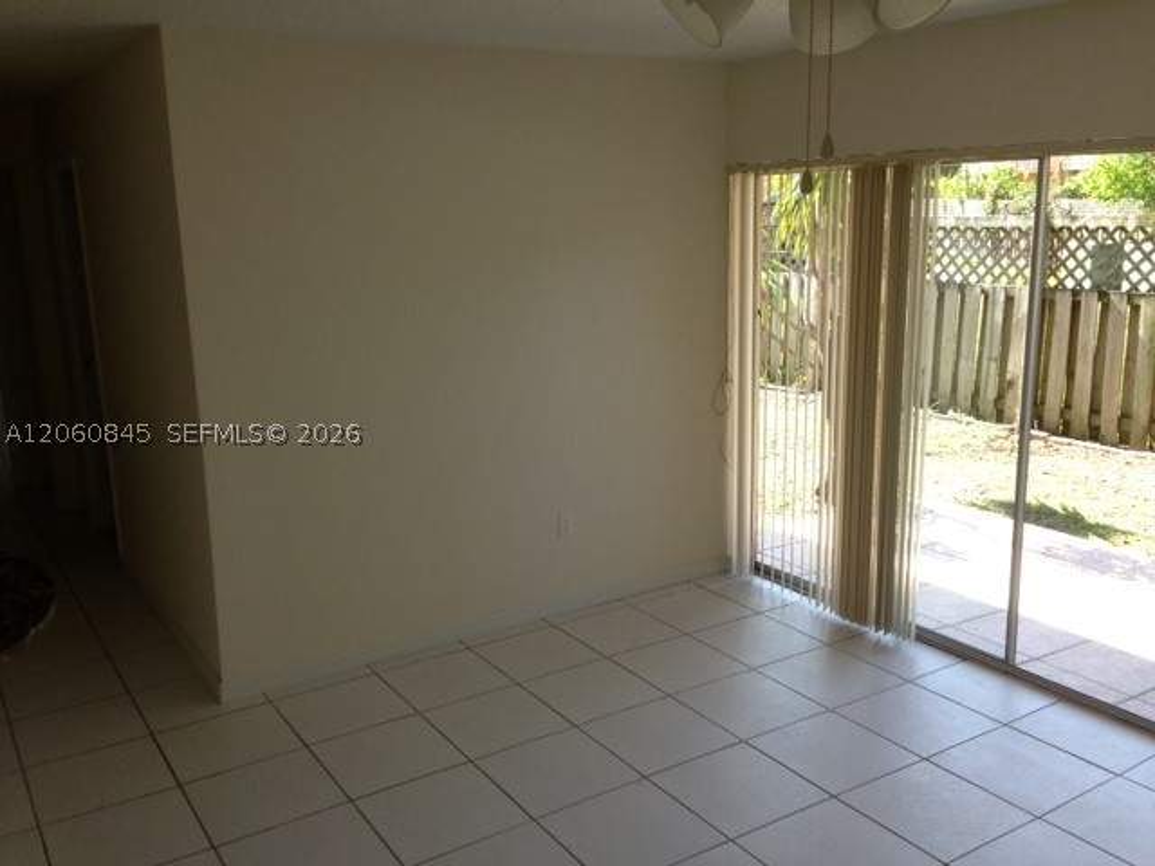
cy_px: 433
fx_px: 1101
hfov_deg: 55.4
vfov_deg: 42.9
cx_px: 578
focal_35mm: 33
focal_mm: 4.13
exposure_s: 1/214
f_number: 2.4
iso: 64
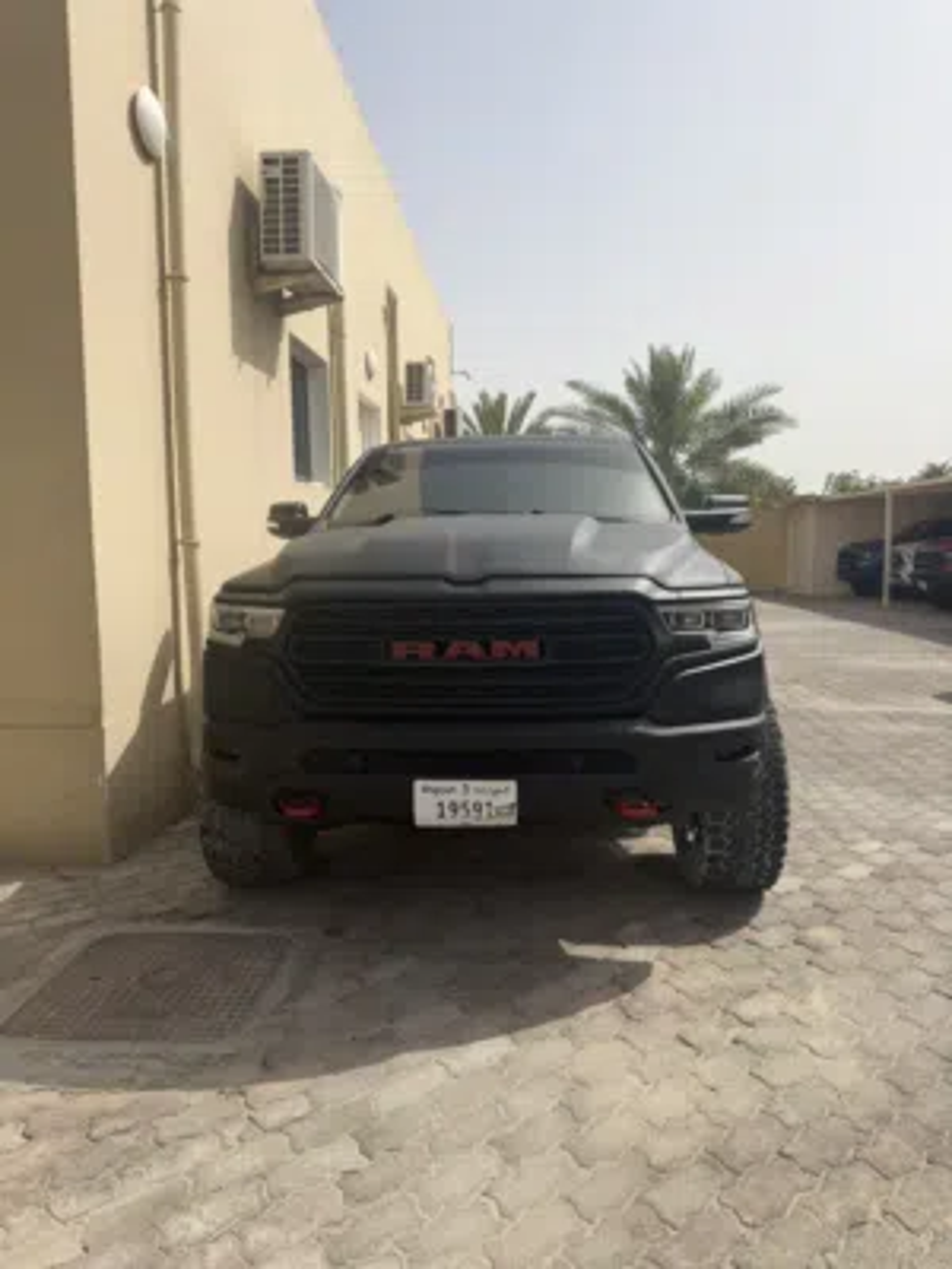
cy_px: 634
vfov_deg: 71.6
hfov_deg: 56.8
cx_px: 476
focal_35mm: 24
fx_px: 880
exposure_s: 1/4167
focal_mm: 6.76
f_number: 1.78
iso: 80
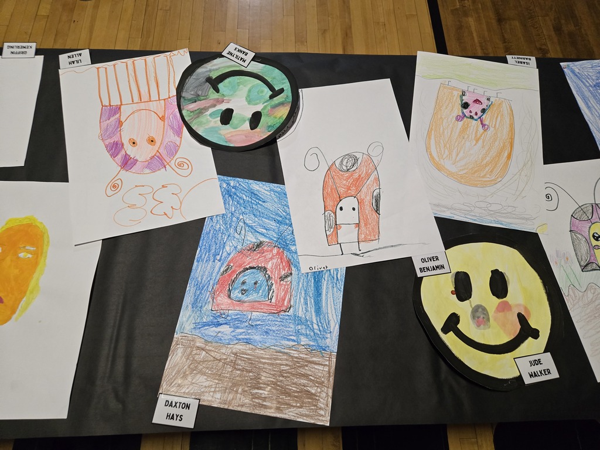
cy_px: 225
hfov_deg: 73.9
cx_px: 300
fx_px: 399
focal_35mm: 23
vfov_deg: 58.9
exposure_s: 1/120
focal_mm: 5.4
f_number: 1.8
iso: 640
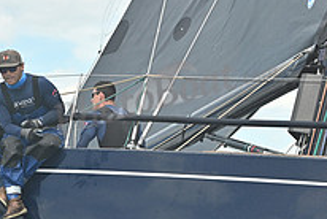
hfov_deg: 10.3
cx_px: -27
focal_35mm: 197
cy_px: 199
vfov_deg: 7.0
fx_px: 1792
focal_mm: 70
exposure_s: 1/1250
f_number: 6.3
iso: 250
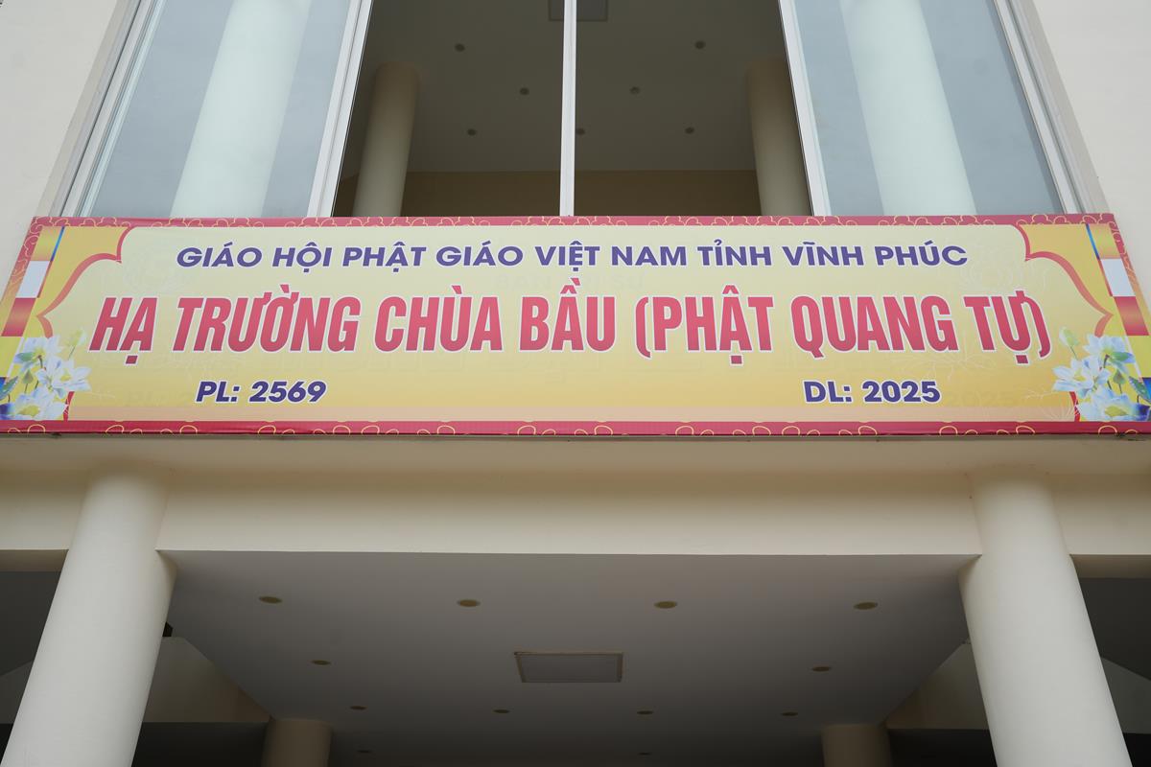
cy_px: 384
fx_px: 991
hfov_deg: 60.3
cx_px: 576
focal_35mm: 31
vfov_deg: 42.3
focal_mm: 31
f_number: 5.6
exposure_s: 1/250
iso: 100
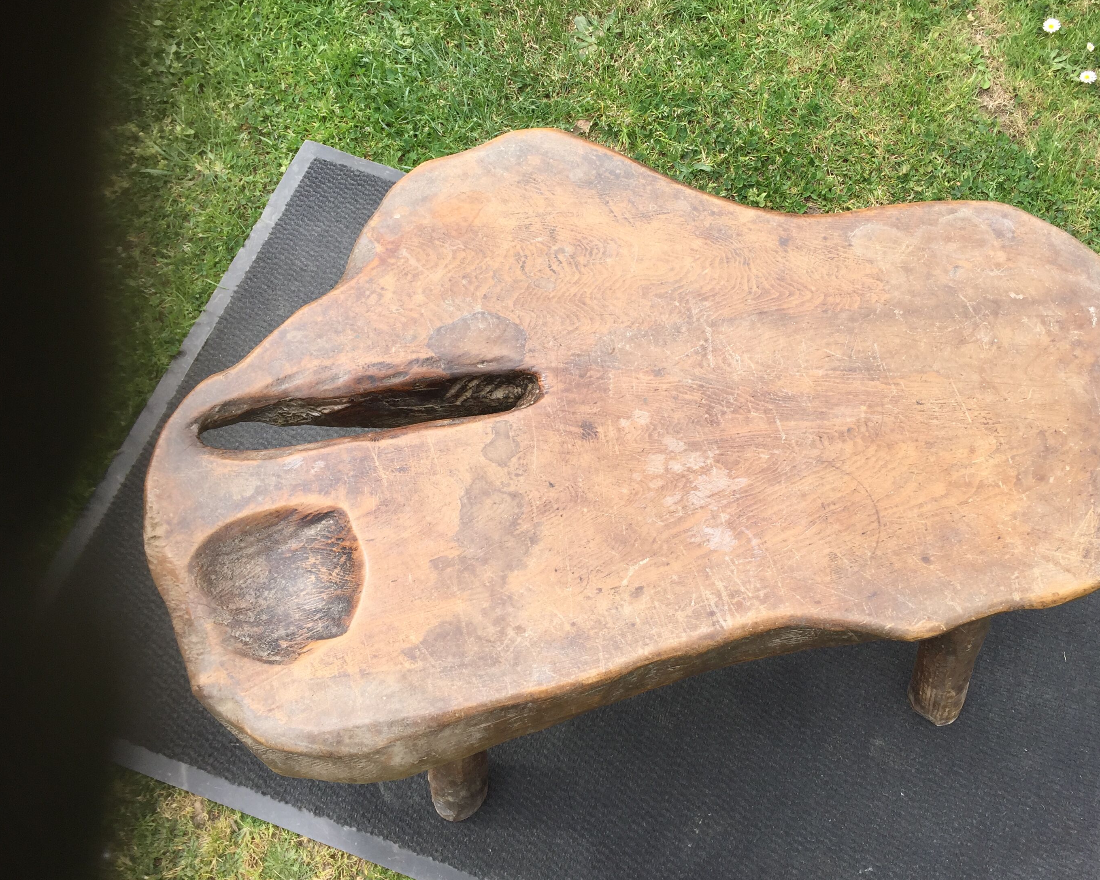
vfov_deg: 43.4
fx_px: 1107
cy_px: 432
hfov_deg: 52.7
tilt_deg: -66.0
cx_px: 611
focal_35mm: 34
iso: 32
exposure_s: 1/628
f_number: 2.2
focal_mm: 4.15
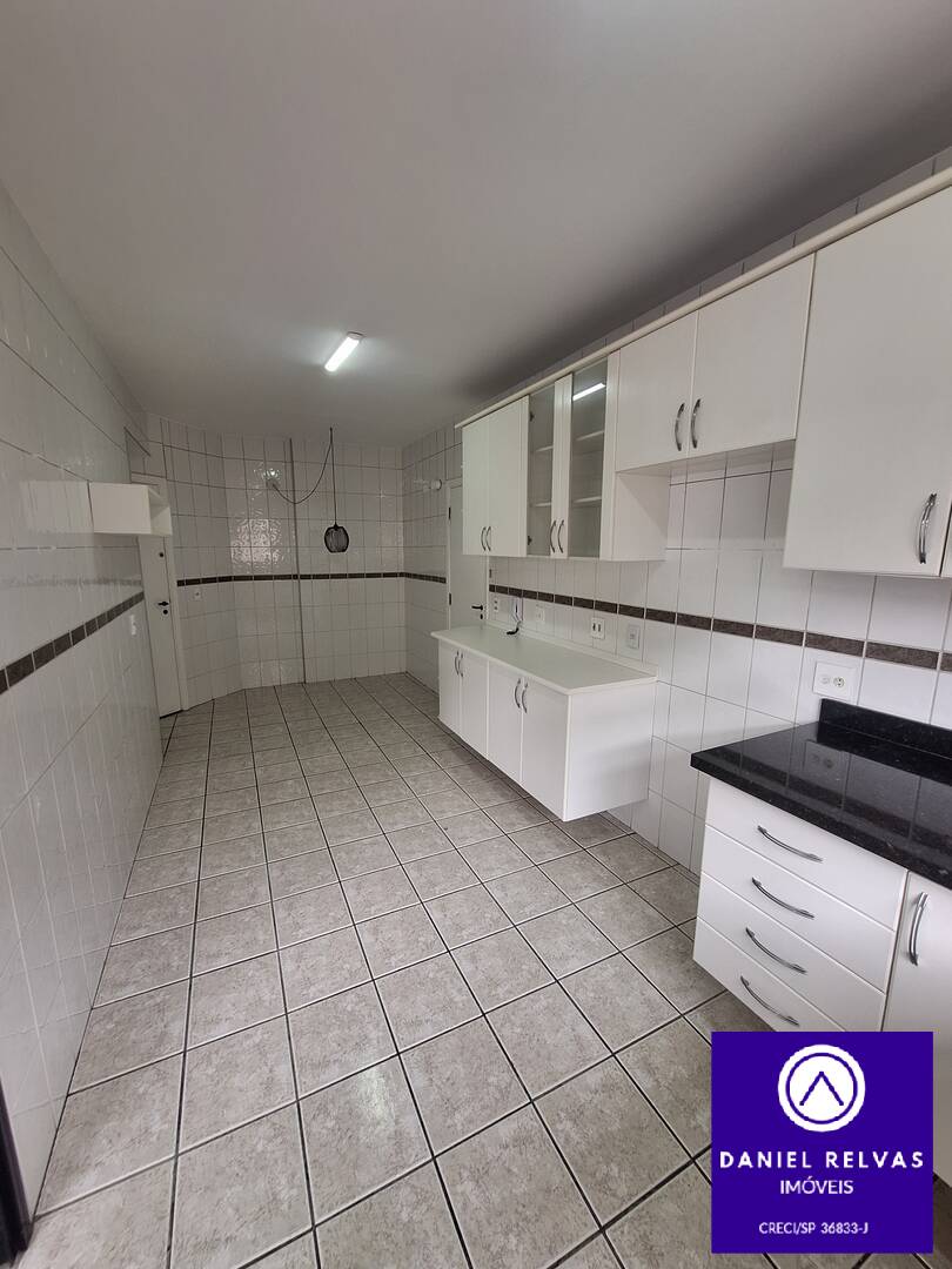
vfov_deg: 106.2
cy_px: 634
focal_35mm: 13
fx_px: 477
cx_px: 476
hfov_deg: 89.9
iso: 80
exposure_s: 1/40
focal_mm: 1.74
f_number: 2.2
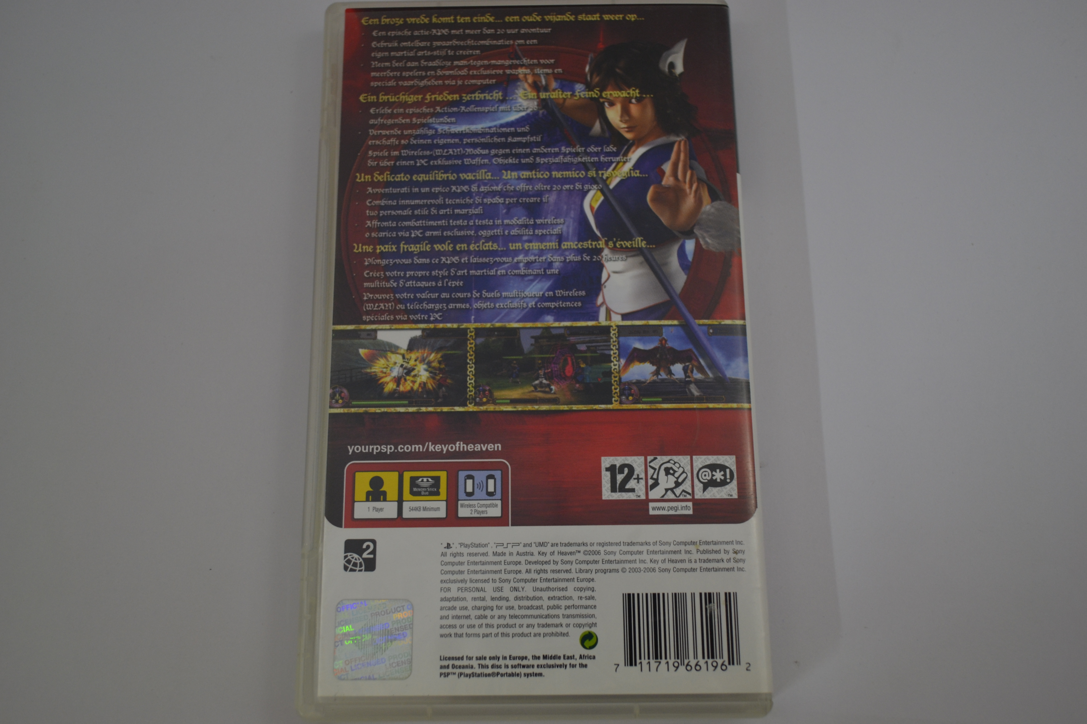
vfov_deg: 40.0
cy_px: 362
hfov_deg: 57.2
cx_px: 544
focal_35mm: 33
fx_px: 996
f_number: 4
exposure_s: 1/25
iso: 400
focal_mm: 22
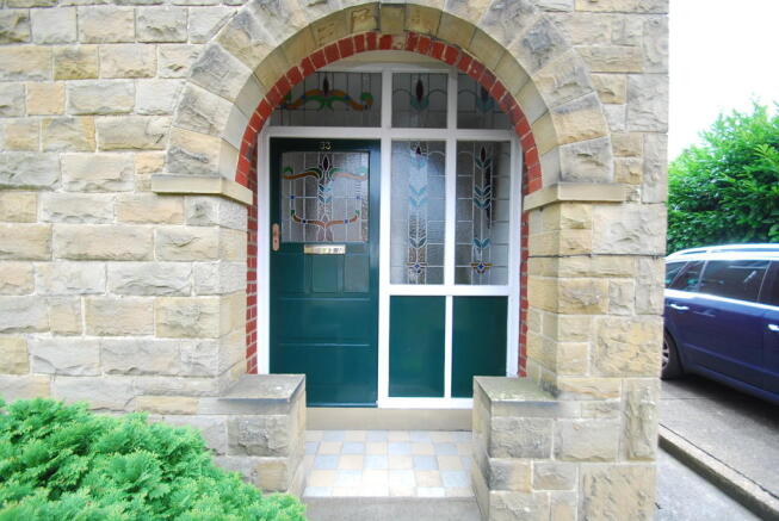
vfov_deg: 77.5
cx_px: 390
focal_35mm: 15
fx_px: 325
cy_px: 260
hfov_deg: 100.3
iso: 200
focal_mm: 10
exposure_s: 1/125
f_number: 4.5
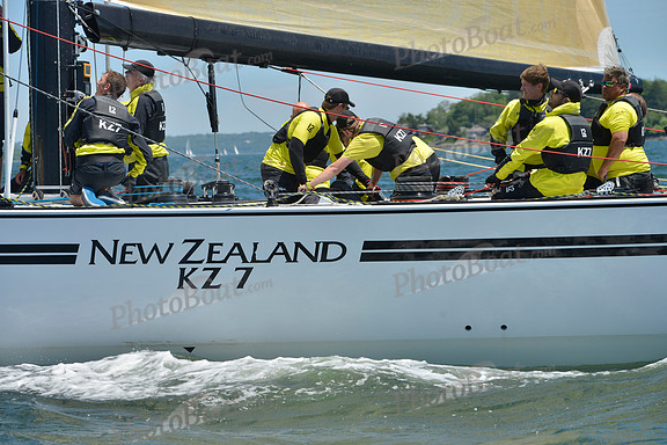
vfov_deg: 10.5
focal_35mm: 131
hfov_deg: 15.6
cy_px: 223
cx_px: 334
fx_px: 2427
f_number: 8
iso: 280
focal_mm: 130
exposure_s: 1/1250
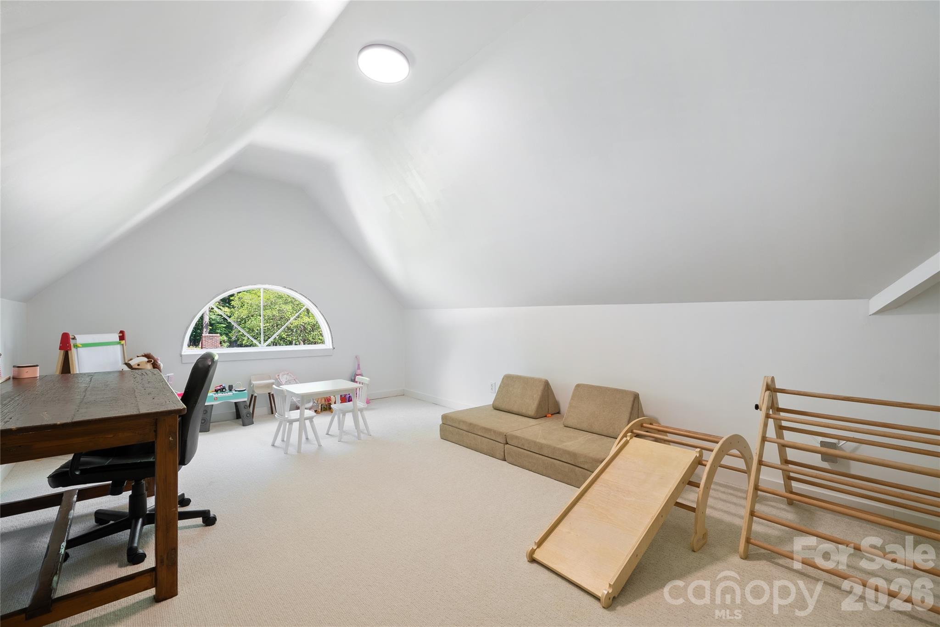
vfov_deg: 77.4
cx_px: 470
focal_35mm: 15
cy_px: 314
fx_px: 392
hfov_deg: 100.4
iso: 100
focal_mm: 15
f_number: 10
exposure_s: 1.6
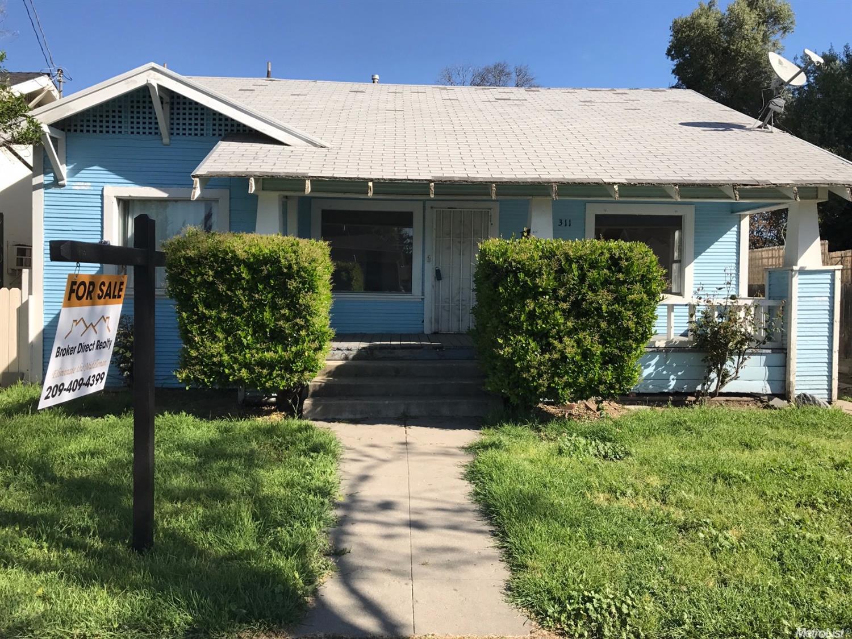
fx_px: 689
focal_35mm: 28
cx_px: 426
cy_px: 320
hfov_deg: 63.5
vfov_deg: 49.7
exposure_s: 1/1916
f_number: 1.8
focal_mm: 3.99
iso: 20
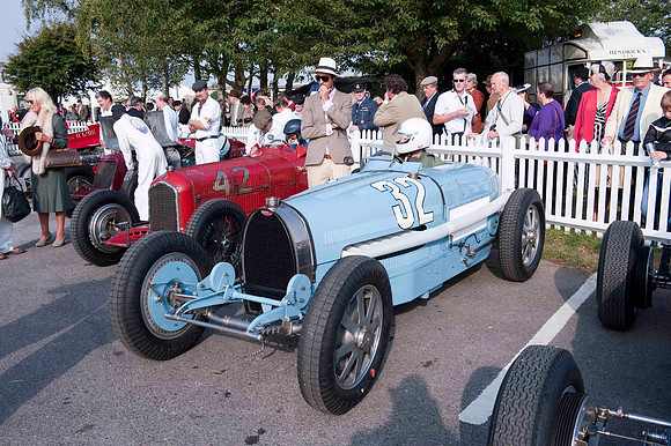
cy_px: 223
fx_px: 633
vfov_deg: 38.8
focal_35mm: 34
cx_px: 336
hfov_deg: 55.8
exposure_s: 1/2000
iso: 500
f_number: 9
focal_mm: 34
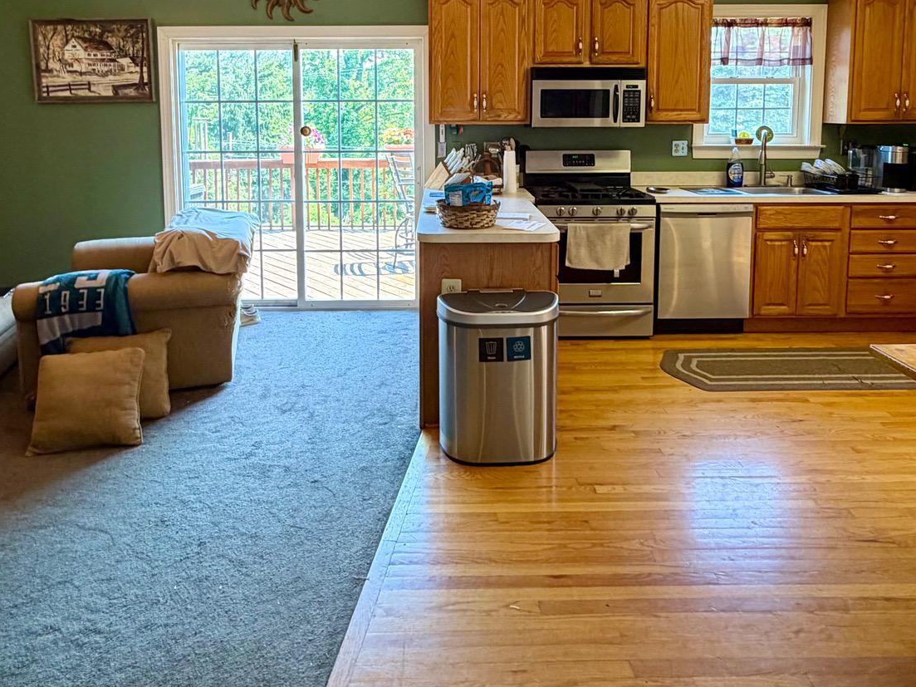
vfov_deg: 50.9
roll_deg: +0.1
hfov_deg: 67.3
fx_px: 688
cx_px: 450
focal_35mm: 26
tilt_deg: -4.6
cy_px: 175
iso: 160
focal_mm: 2.22
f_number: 2.2
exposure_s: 1/60
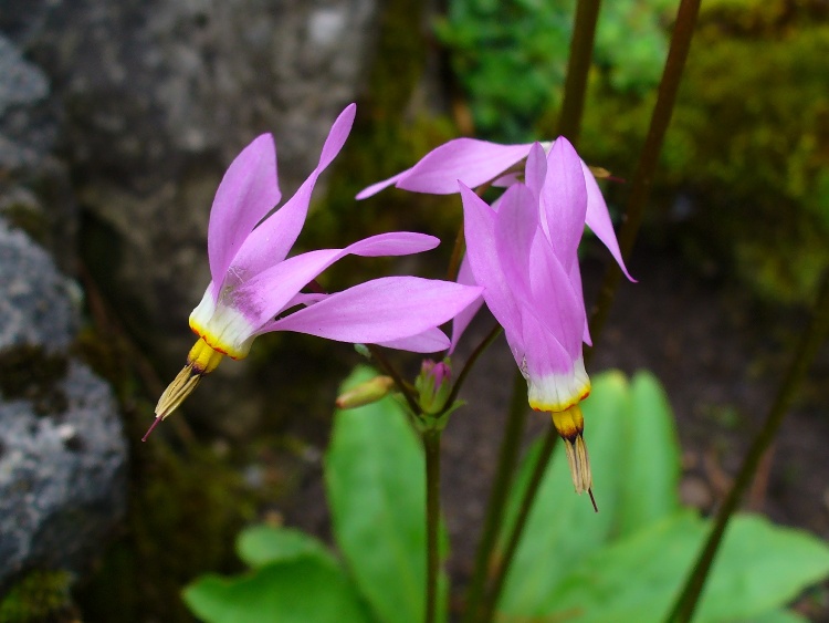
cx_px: 414
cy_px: 312
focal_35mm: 37
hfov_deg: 50.1
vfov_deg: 38.7
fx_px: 886
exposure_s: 1/200
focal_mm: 6.1
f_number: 2.8
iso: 64
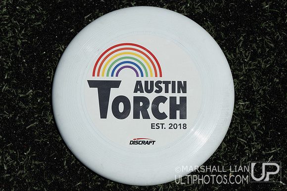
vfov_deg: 14.0
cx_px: 147
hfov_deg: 20.8
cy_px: 73
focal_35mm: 98
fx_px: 781
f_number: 8
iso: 125
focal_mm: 52
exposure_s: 1/1000
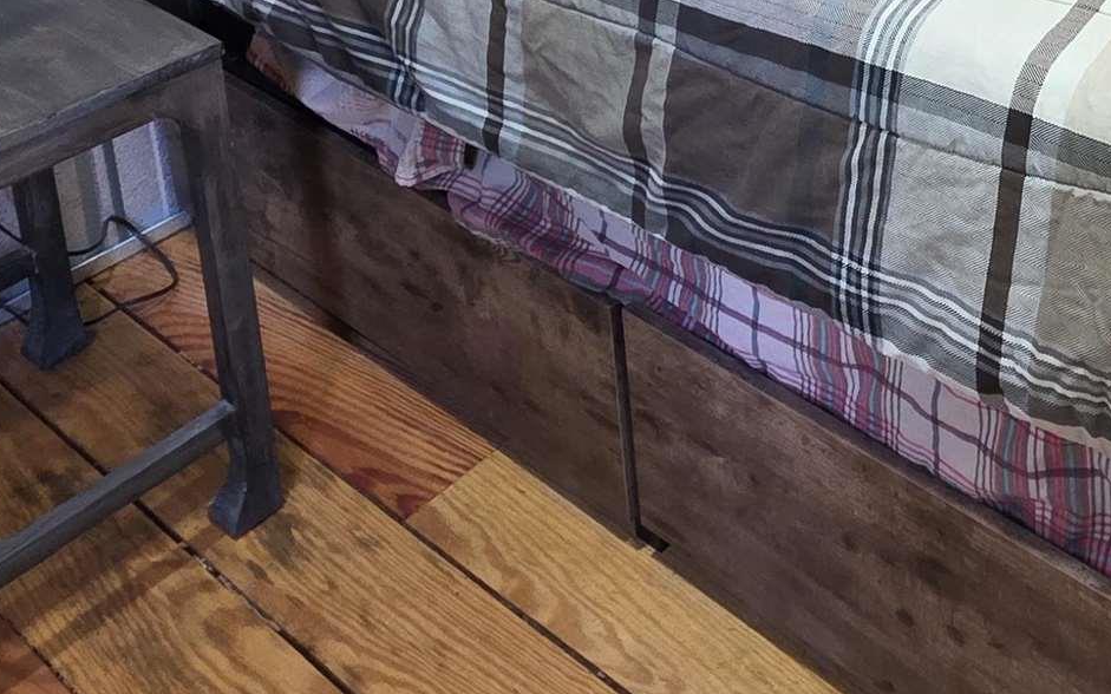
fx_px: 1362
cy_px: -420
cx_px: 1078
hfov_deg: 39.7
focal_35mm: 45
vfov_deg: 22.1
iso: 320
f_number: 1.9
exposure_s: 1/60
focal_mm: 2.2
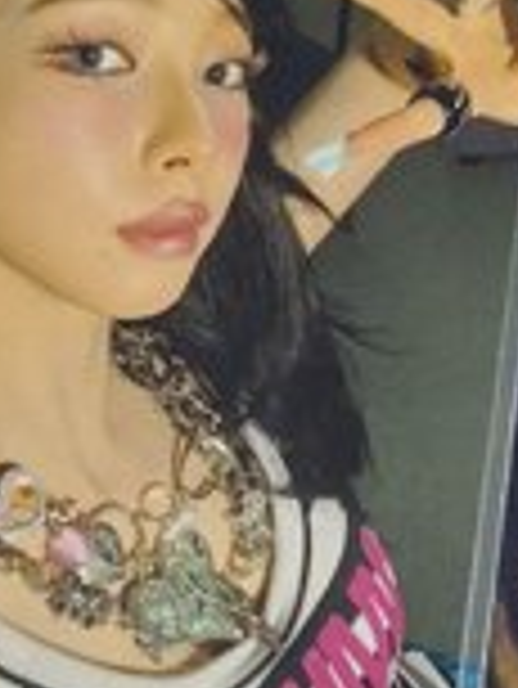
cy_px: 362
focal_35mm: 80
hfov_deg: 17.7
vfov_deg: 24.4
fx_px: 1594
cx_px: 586
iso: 1250
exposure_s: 1/15
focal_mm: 5.54
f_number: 1.8
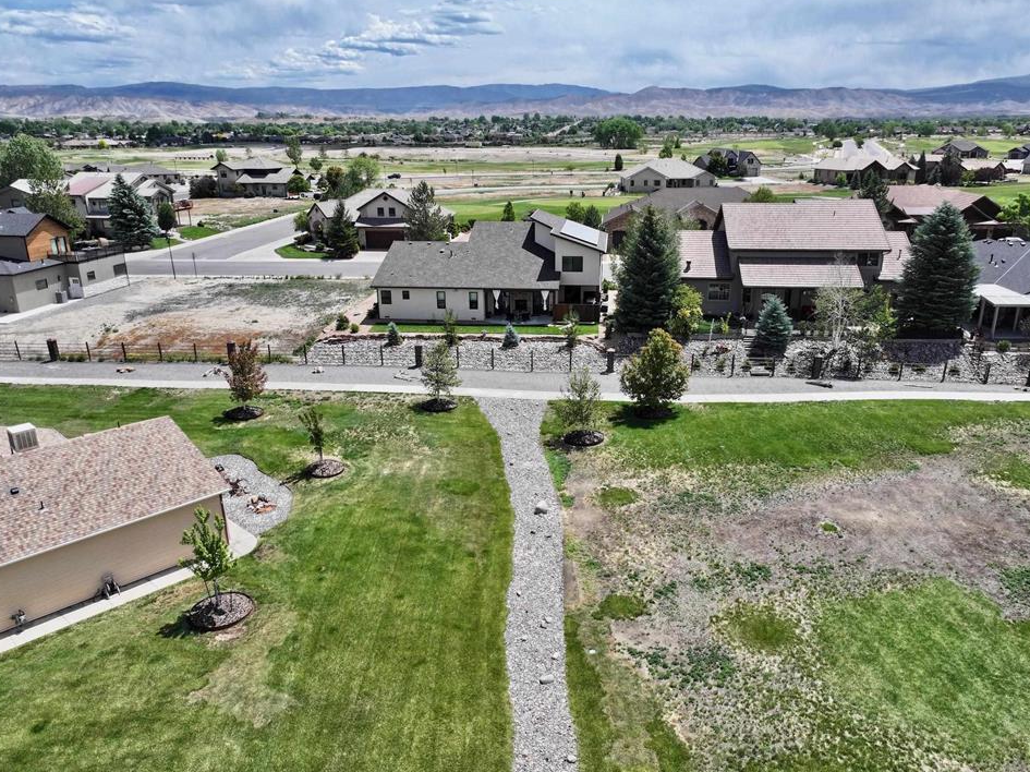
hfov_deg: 67.3
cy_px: 405
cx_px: 532
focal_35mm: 26
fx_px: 773
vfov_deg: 53.0
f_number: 2.8
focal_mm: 12.29
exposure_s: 1/2000
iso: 150
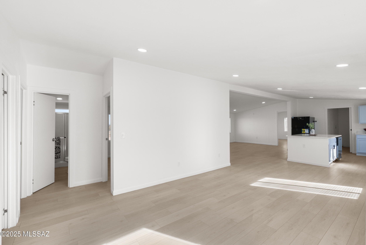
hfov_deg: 96.7
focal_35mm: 16
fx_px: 163
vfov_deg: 73.8
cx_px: 183
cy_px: 122
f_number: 8
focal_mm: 16
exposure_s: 1/100
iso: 200
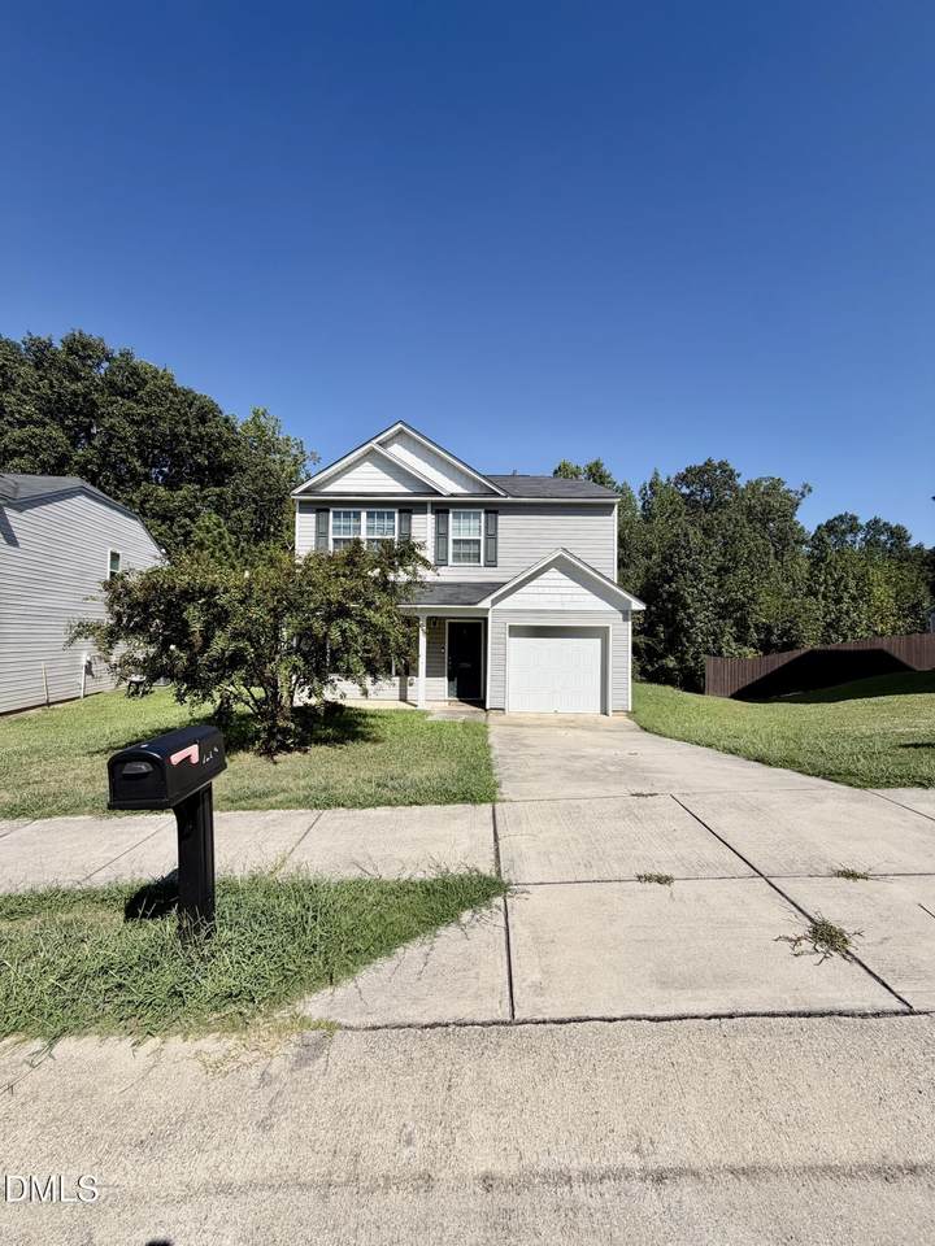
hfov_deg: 85.7
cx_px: 468
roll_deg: -0.7
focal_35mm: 14
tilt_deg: +1.3
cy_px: 623
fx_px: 504
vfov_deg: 102.1
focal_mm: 2.22
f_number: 2.2
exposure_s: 1/1017
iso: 20
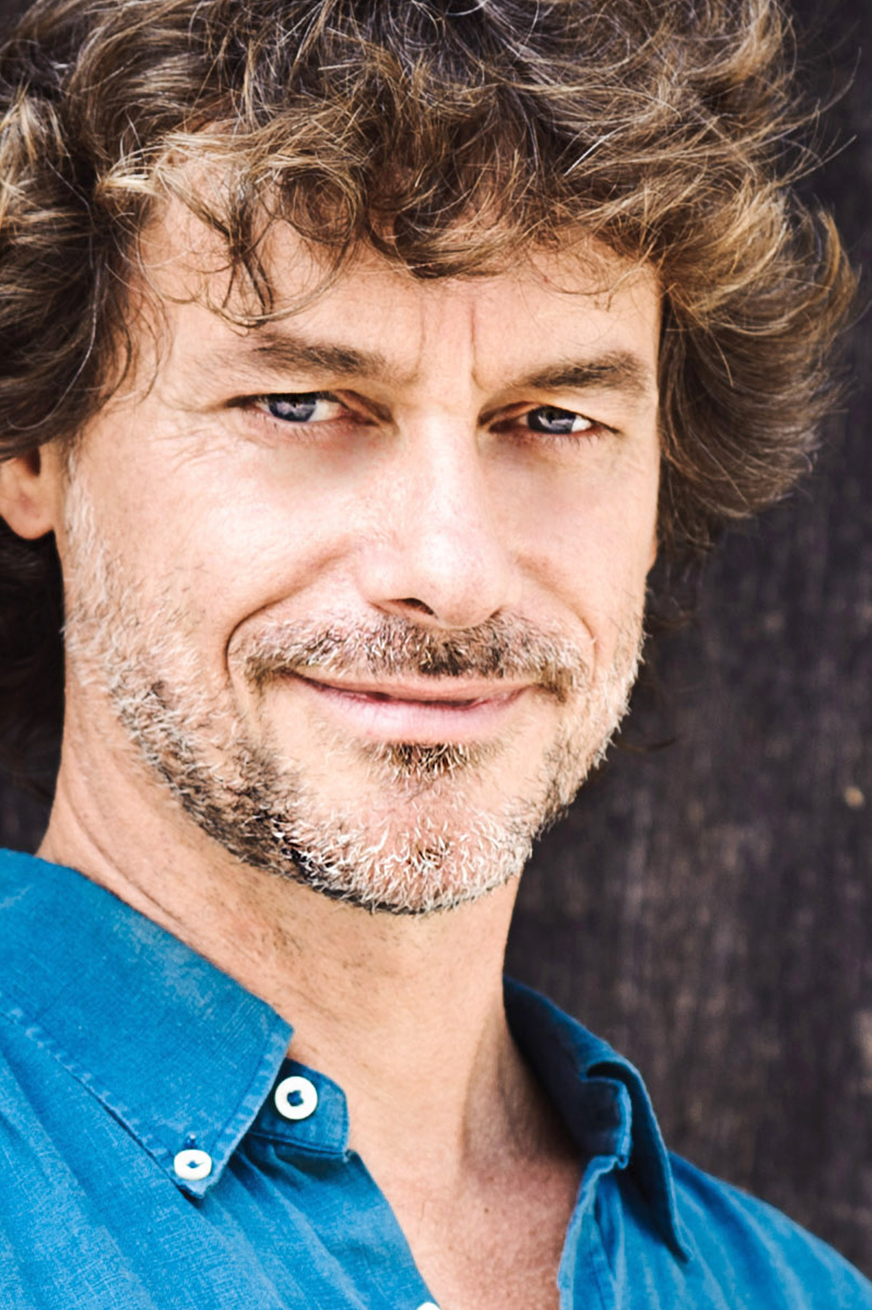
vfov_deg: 16.8
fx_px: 4438
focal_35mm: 122
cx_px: 273
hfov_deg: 11.2
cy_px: 612
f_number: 4.8
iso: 200
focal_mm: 85
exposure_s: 1/180
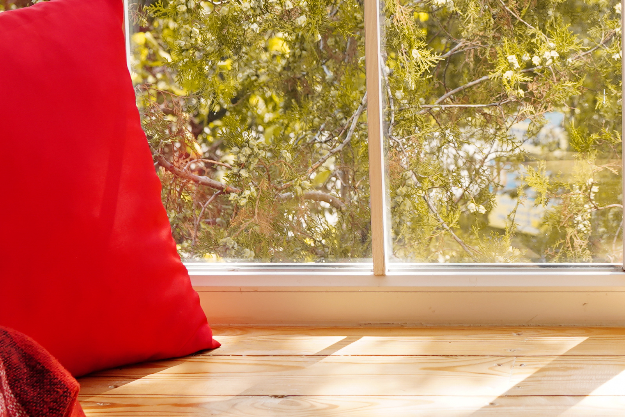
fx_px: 2274
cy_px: 8
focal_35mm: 131
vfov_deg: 10.4
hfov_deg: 15.3
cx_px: 640
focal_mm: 35
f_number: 4.5
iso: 125
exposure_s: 1/100
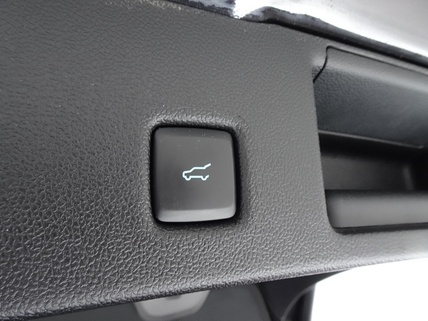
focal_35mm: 24
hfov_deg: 71.6
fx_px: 297
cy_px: 160
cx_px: 214
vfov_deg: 56.8
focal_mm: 4.25
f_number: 3.5
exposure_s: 1/15
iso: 800
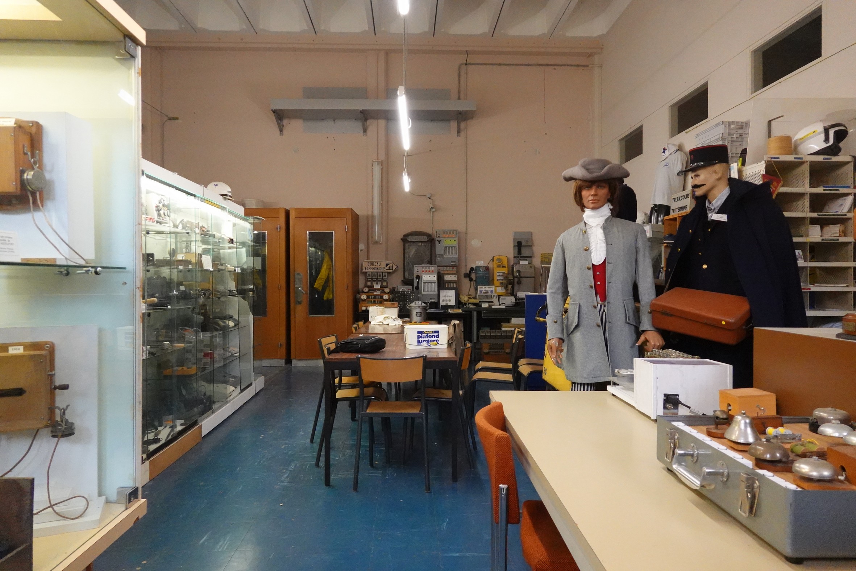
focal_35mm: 24
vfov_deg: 53.1
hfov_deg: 73.7
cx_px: 428
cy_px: 286
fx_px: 571
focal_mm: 9
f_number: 2.8
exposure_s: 1/200
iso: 3200
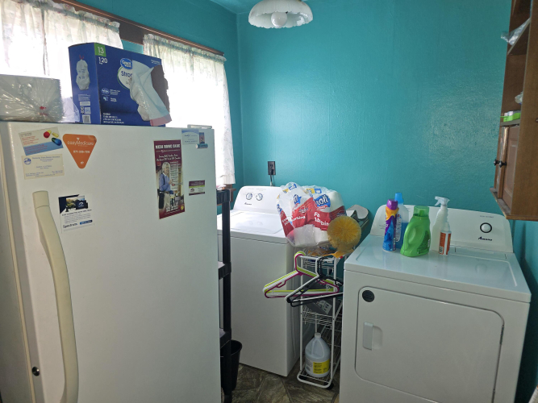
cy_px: 202
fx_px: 357
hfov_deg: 73.9
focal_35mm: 23
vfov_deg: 58.9
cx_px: 269
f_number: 1.7
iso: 125
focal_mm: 6.3
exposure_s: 1/60
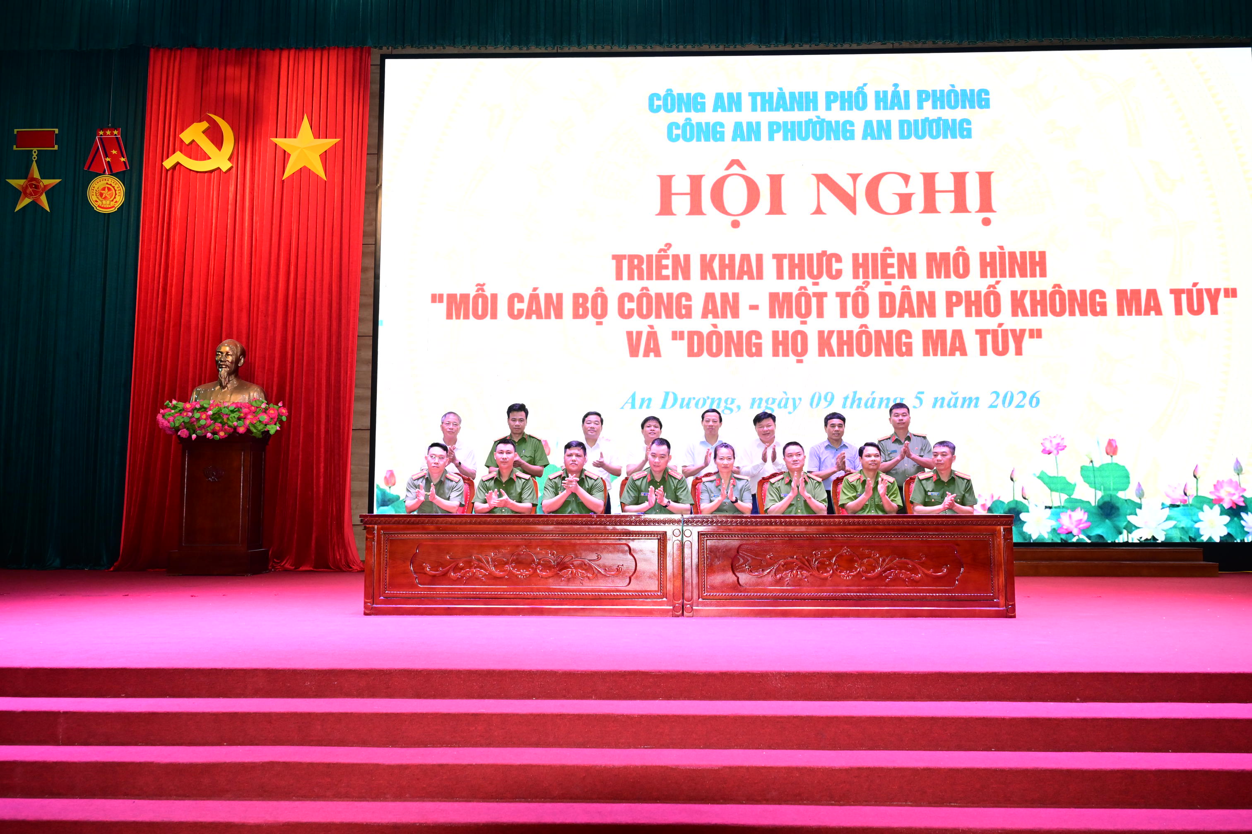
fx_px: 974
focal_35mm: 28
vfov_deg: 46.4
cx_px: 626
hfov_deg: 65.5
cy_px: 417
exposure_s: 1/160
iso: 2500
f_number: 4
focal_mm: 28
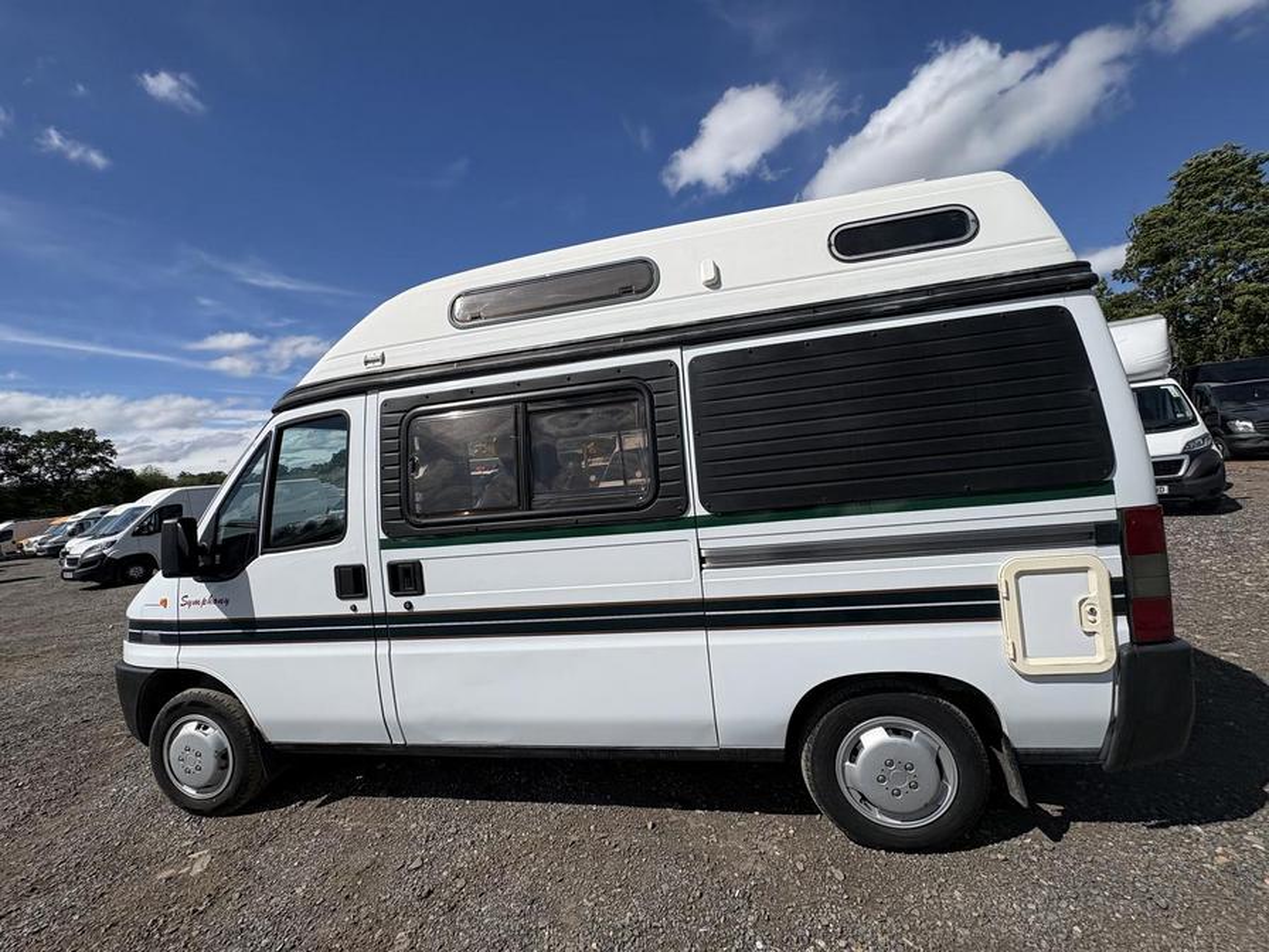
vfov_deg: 85.7
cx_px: 634
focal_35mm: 14
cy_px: 476
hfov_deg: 102.1
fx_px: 513
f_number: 2.2
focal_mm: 2.22
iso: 50
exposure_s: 1/4132
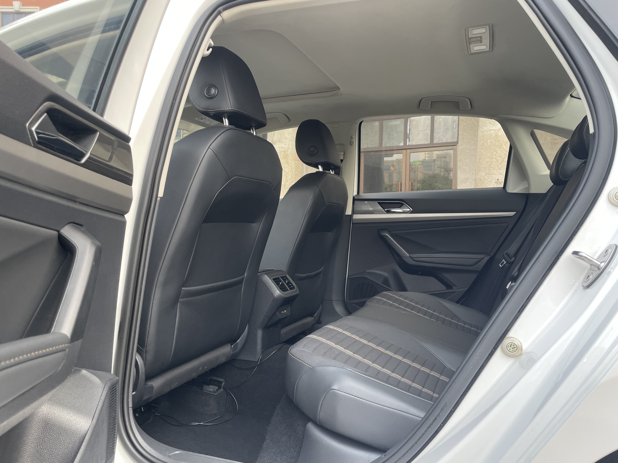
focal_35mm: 26
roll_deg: -0.2
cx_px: 309
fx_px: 464
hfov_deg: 67.3
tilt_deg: +0.5
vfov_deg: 53.1
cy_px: 232
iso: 100
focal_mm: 4.2
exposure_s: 1/121
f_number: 1.6
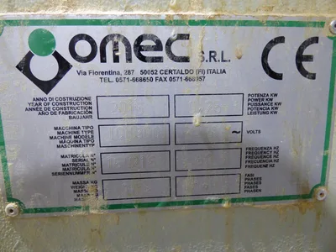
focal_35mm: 20
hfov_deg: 81.7
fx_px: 194
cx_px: 168
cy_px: 126
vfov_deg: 66.0
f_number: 2.8
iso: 400
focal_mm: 3.58
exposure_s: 1/30
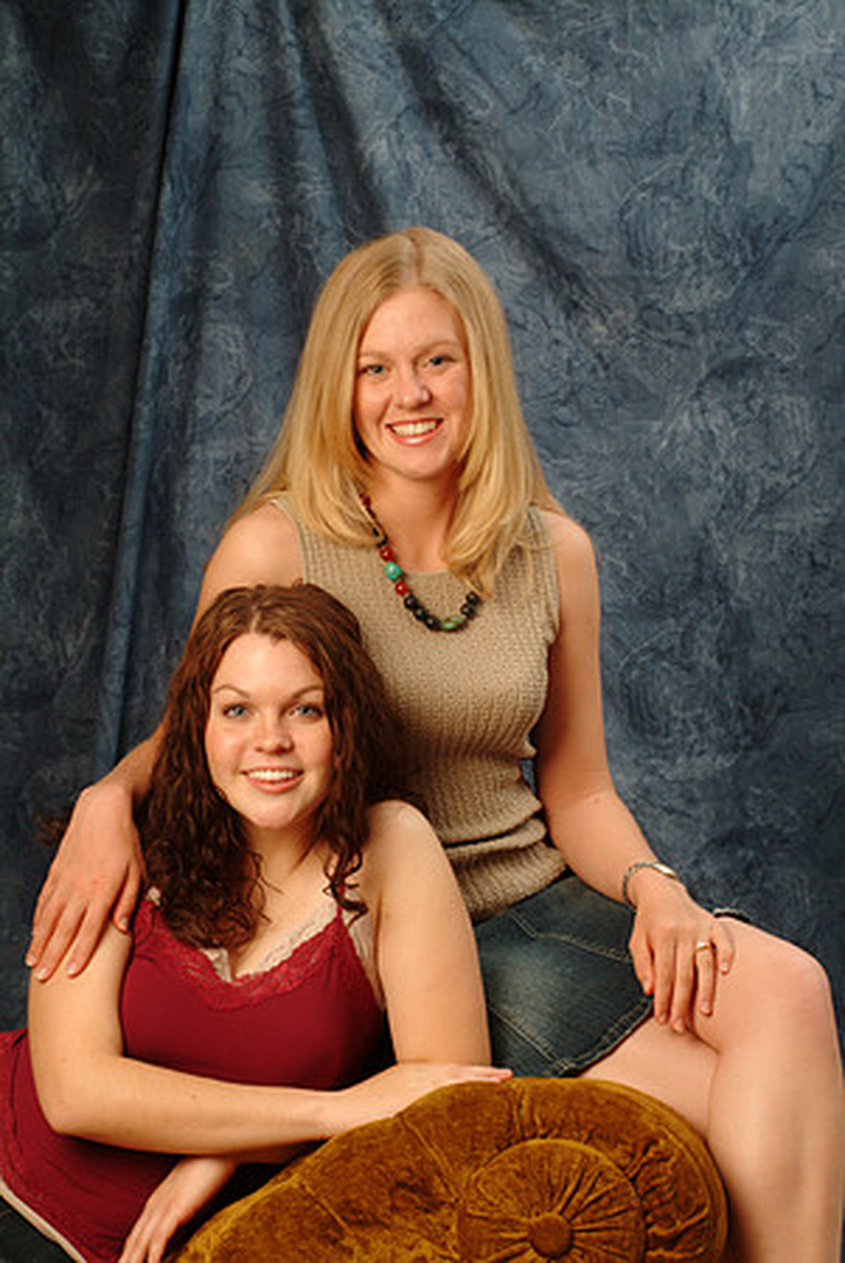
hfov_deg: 11.6
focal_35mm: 118
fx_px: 4162
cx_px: 422
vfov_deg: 17.3
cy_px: 632
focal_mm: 79
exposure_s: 1/125
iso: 400
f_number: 13
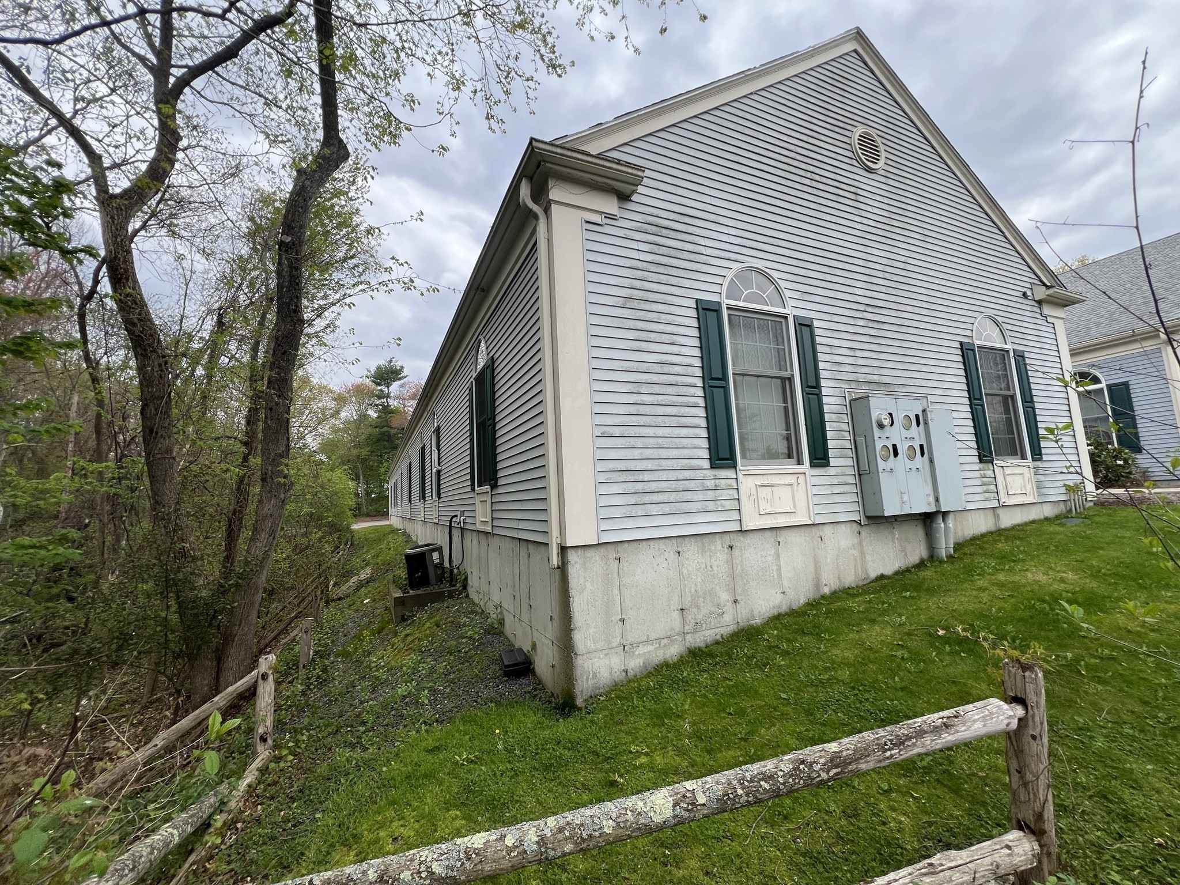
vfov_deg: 89.9
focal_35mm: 13
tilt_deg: +9.1
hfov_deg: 106.2
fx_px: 443
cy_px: 442
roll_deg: +0.9
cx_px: 590
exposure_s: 1/457
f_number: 1.8
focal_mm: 1.57
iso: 32
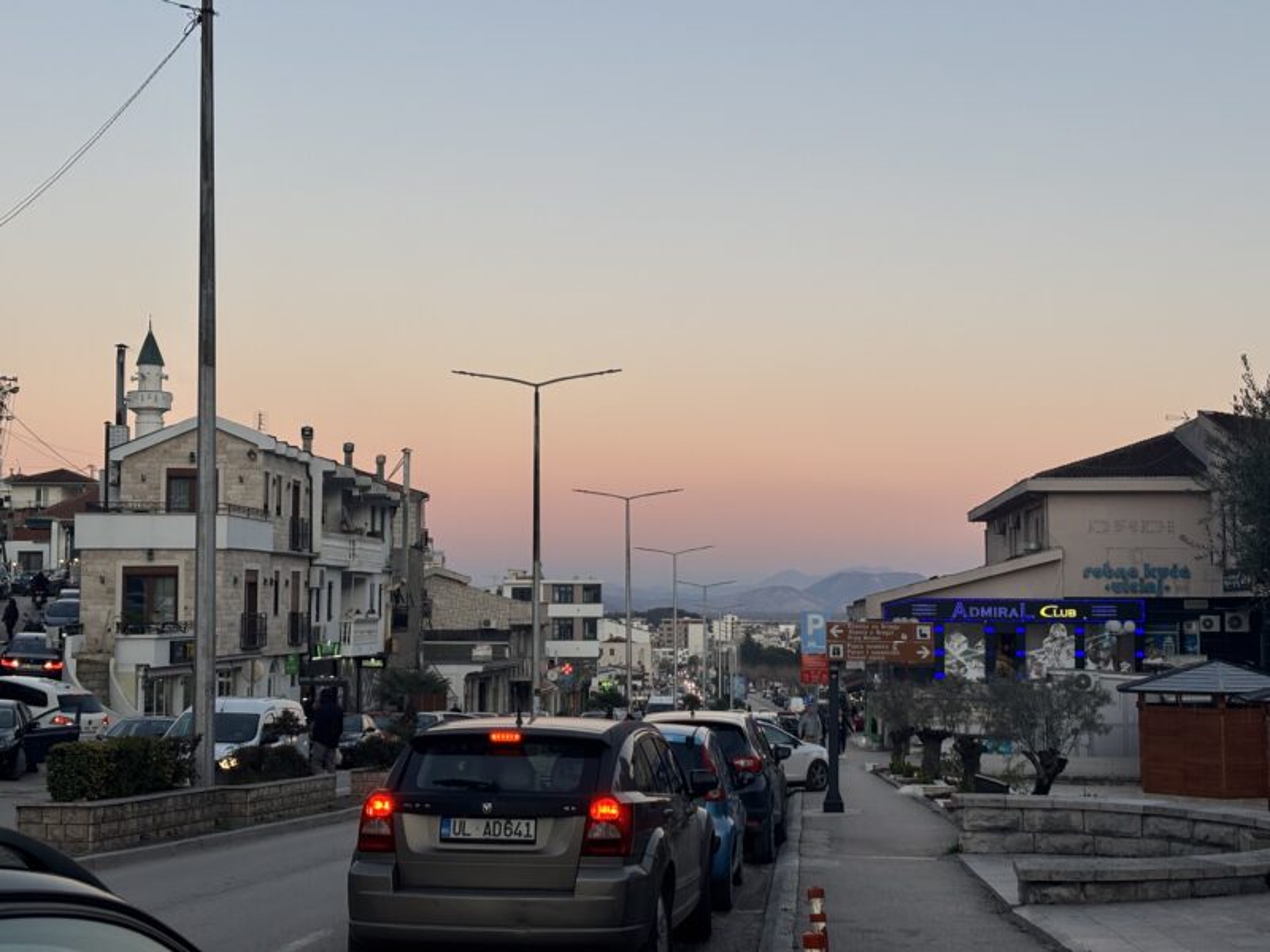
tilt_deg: +3.7
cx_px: 635
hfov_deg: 36.8
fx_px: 1908
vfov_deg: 28.0
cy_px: 476
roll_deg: -0.2
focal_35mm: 52
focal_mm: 5.96
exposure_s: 1/246
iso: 32
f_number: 1.6
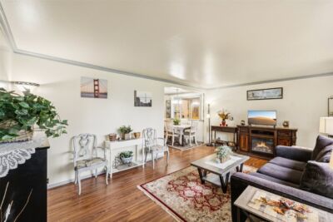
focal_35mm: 15
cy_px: 111
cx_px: 166
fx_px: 139
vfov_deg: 77.4
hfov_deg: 100.4
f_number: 9
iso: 250
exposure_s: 1/1.25
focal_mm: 10
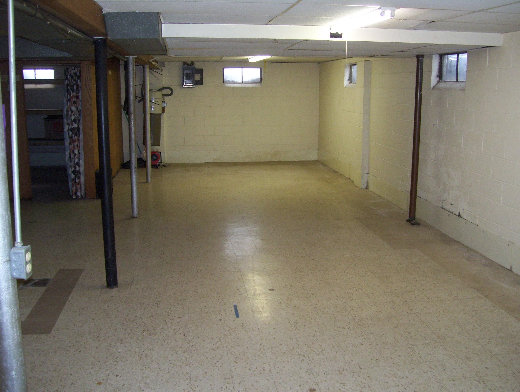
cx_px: 260
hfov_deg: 51.3
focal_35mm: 36
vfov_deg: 39.7
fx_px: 542
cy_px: 196
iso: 200
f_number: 2.7
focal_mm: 6
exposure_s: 1/60
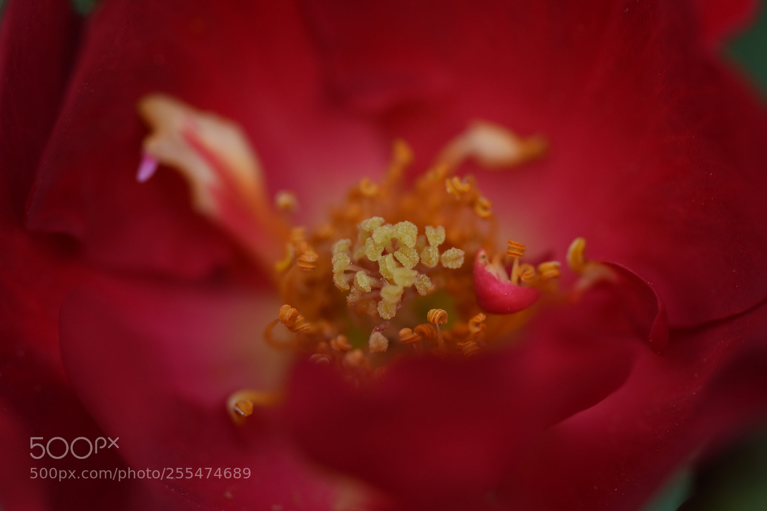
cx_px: 384
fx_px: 1917
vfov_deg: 15.2
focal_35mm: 90
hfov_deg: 22.6
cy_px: 256
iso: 400
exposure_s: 1/200
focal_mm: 90
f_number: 8
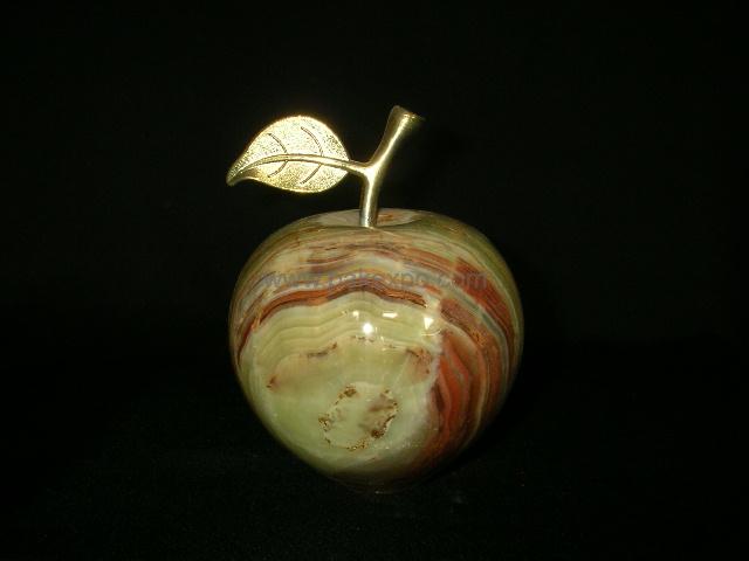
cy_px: 280
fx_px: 822
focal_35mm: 38
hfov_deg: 49.0
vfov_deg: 37.7
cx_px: 374
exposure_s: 1/31.6
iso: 100
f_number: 7
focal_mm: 6
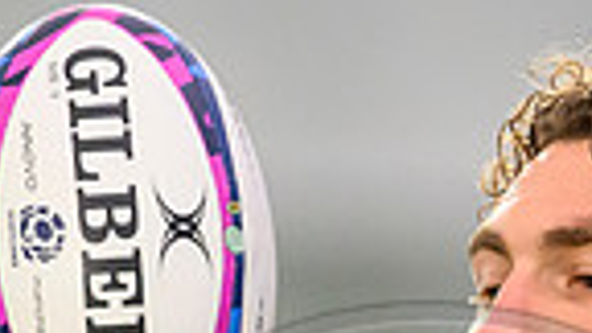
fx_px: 37172
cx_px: 552
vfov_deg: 0.5
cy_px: 895
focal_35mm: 2368
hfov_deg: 0.9
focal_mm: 400
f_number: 3.2
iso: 6400
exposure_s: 1/1000
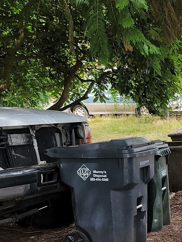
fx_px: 497
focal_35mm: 71
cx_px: 283
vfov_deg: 26.8
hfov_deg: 18.2
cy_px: 195
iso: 20
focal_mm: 7
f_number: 1.8
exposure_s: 1/140
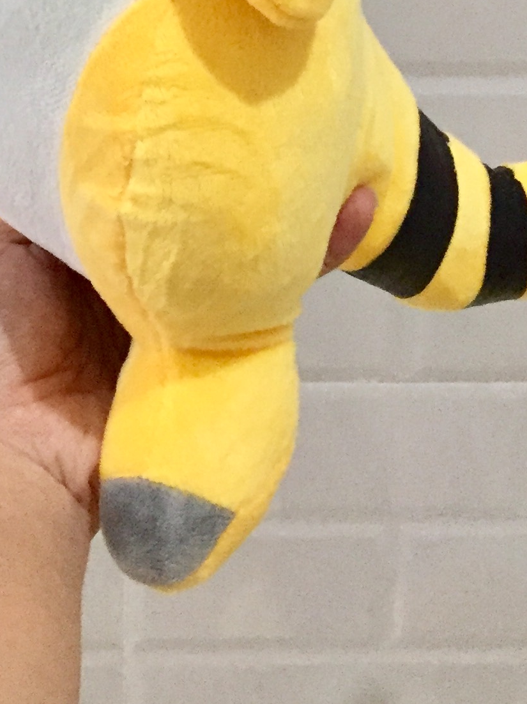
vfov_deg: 20.2
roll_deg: +1.0
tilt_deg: -21.8
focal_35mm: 86
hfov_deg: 17.1
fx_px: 1747
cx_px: 165
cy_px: -295
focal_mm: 4.15
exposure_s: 1/33
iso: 250
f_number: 2.2
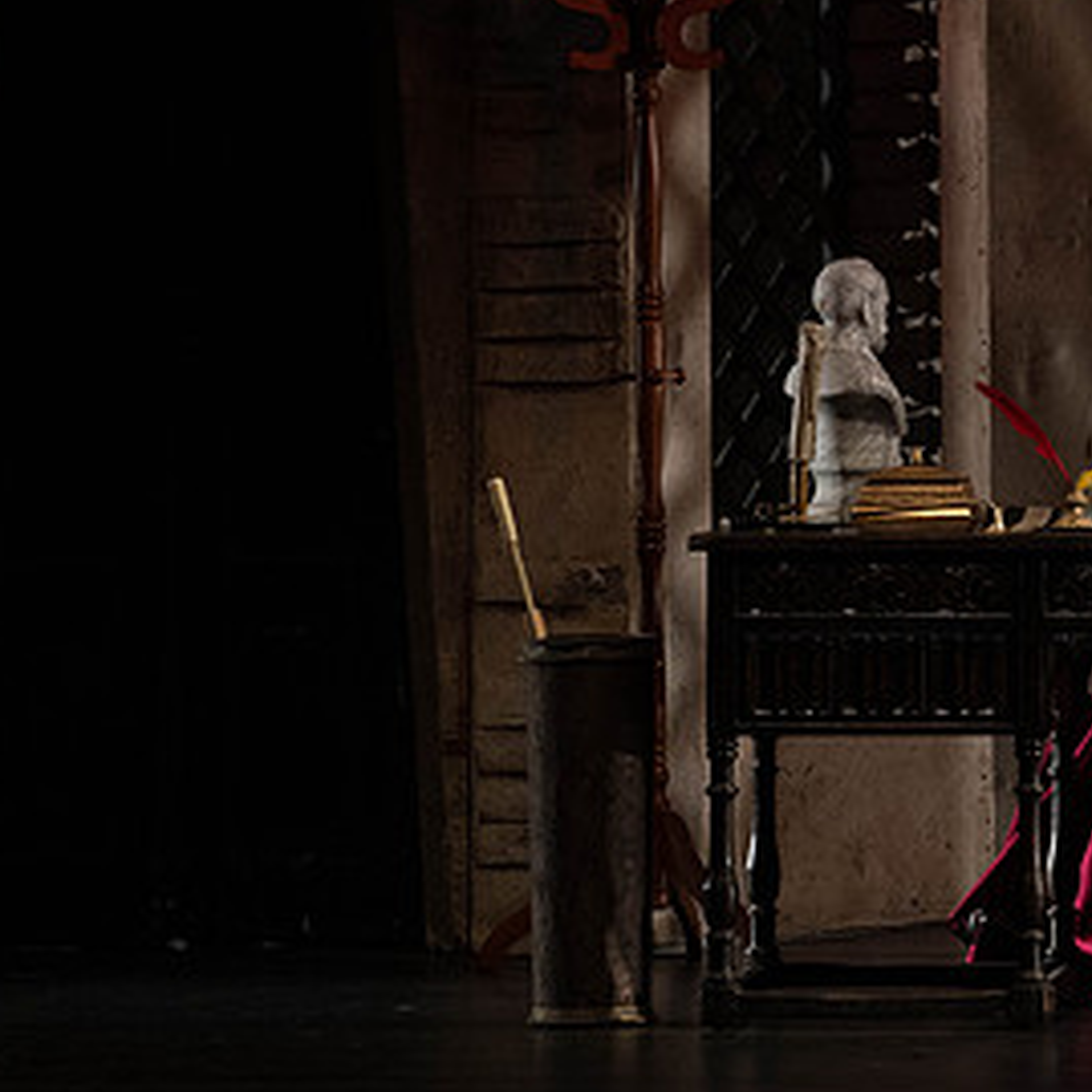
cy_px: 335
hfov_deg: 4.8
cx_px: 1084
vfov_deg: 4.8
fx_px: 13063
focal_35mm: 366
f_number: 7.1
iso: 3200
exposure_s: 1/250
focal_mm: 200
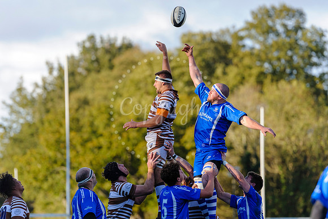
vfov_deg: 5.5
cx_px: 201
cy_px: 115
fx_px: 2254
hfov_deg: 8.3
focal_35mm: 248
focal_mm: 200
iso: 800
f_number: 3.3
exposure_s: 1/3000
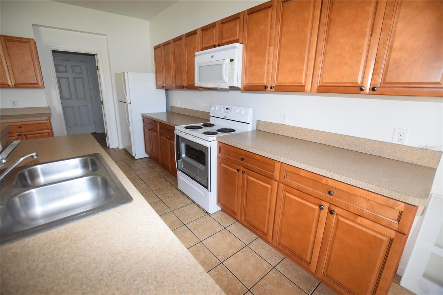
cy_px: 148
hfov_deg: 100.4
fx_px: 185
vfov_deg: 77.3
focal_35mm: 15
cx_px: 222
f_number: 3.5
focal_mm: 10
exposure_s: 1/60
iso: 1400
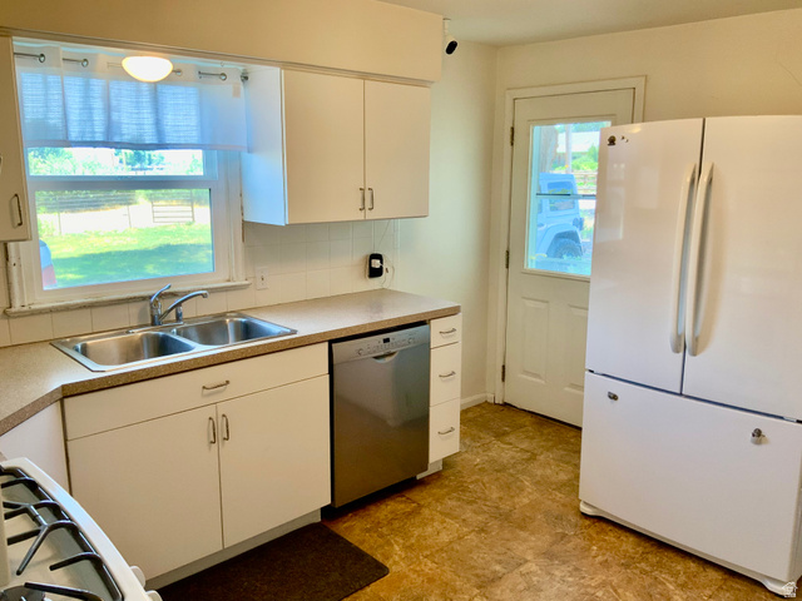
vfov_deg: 48.2
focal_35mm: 29
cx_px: 401
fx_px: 672
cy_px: 300
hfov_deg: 61.7
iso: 40
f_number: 1.8
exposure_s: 1/60
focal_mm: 3
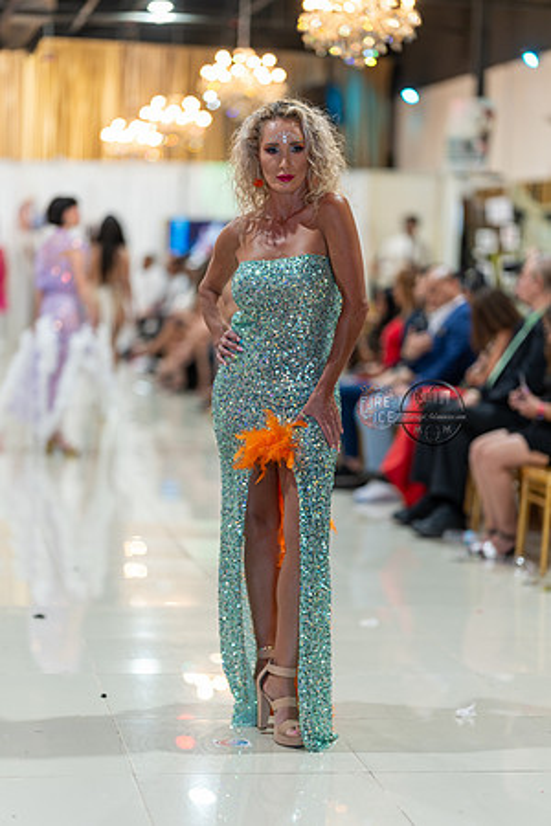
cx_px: 276
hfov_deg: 16.1
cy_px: 413
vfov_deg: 23.9
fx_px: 1951
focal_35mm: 85
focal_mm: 85
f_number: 1.4
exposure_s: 1/160
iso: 250
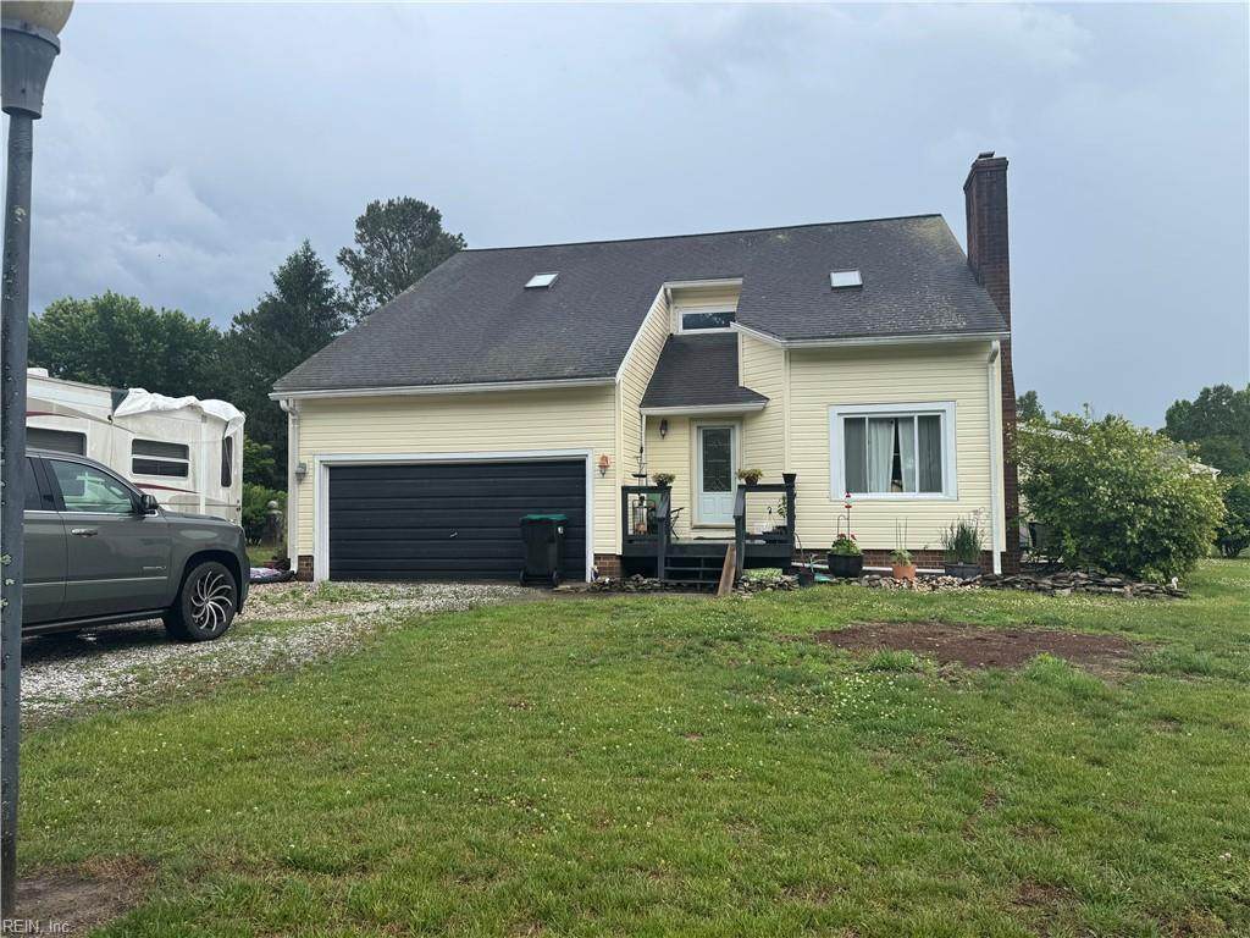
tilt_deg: +1.5
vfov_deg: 56.8
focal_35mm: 24
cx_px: 625
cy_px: 469
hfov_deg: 71.6
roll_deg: +0.5
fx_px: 867
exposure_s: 1/1869
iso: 80
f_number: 1.78
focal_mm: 6.76
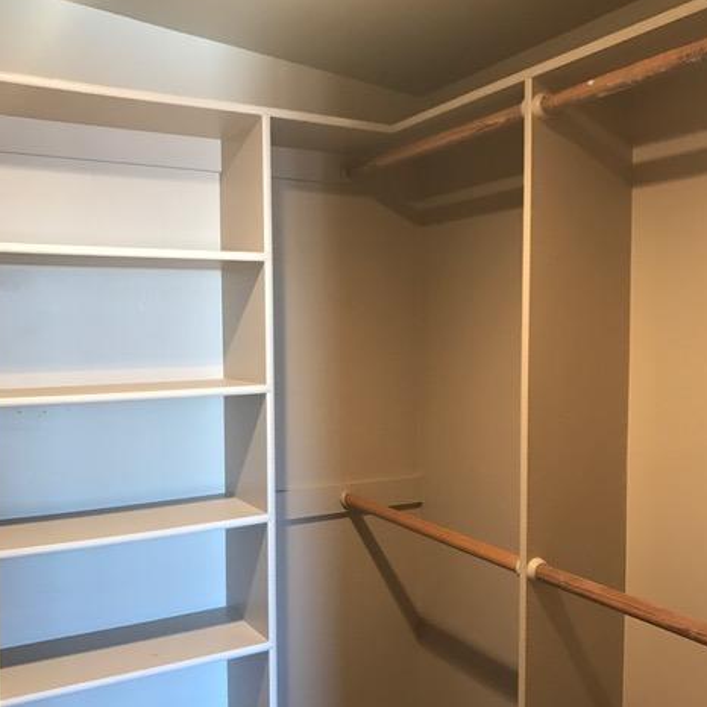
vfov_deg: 48.3
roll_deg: +0.3
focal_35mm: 34
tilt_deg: -4.8
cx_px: 352
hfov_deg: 48.5
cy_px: 399
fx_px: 786
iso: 64
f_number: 1.8
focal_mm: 3.99
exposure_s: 1/15
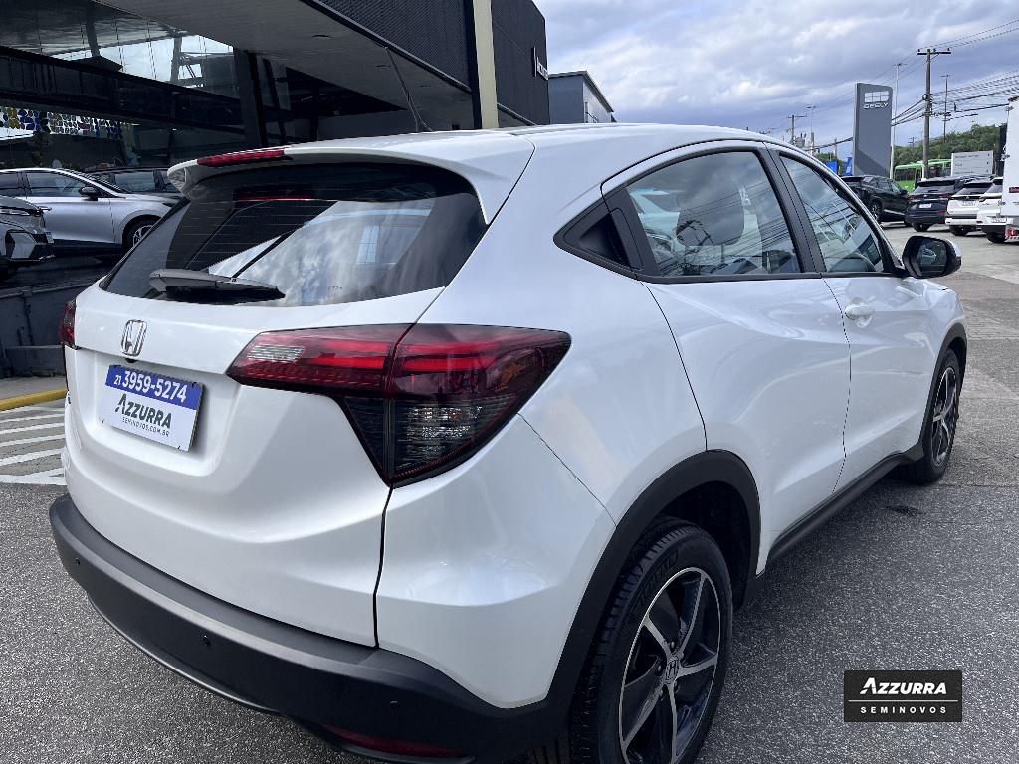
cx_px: 510
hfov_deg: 67.3
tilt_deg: -13.5
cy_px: 382
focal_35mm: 26
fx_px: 765
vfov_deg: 53.1
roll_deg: +3.6
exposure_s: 1/2899
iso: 50
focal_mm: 5.1
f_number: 1.6
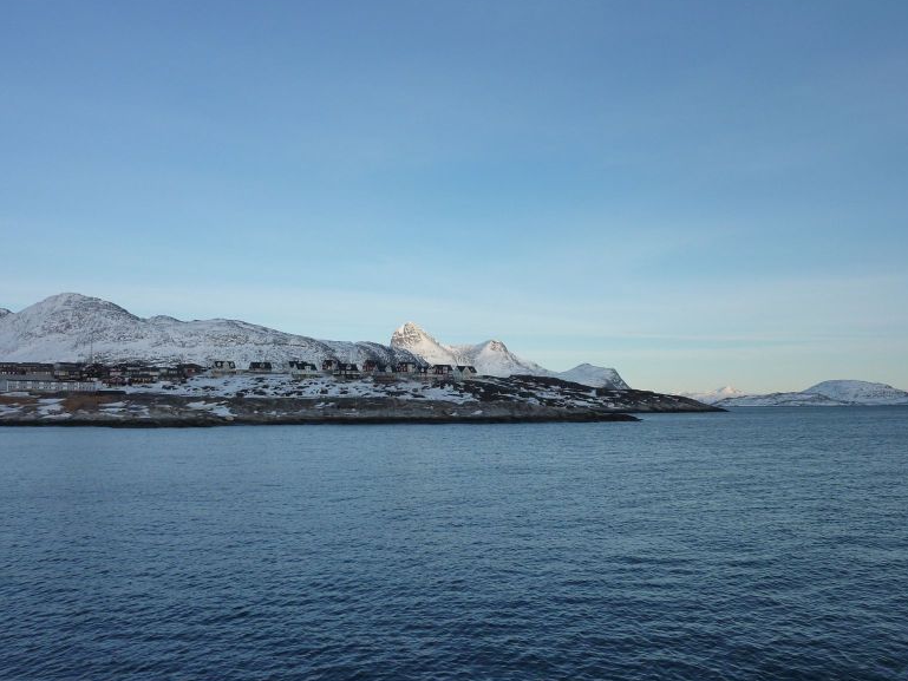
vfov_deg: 53.1
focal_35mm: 26
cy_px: 346
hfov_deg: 67.3
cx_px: 452
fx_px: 682
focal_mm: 4.1
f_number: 4
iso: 125
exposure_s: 1/320
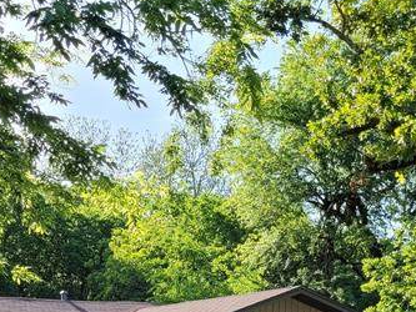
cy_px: 401
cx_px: 60
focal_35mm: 80
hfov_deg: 23.9
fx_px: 962
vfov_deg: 17.4
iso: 40
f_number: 1.8
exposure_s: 1/641
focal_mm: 5.4
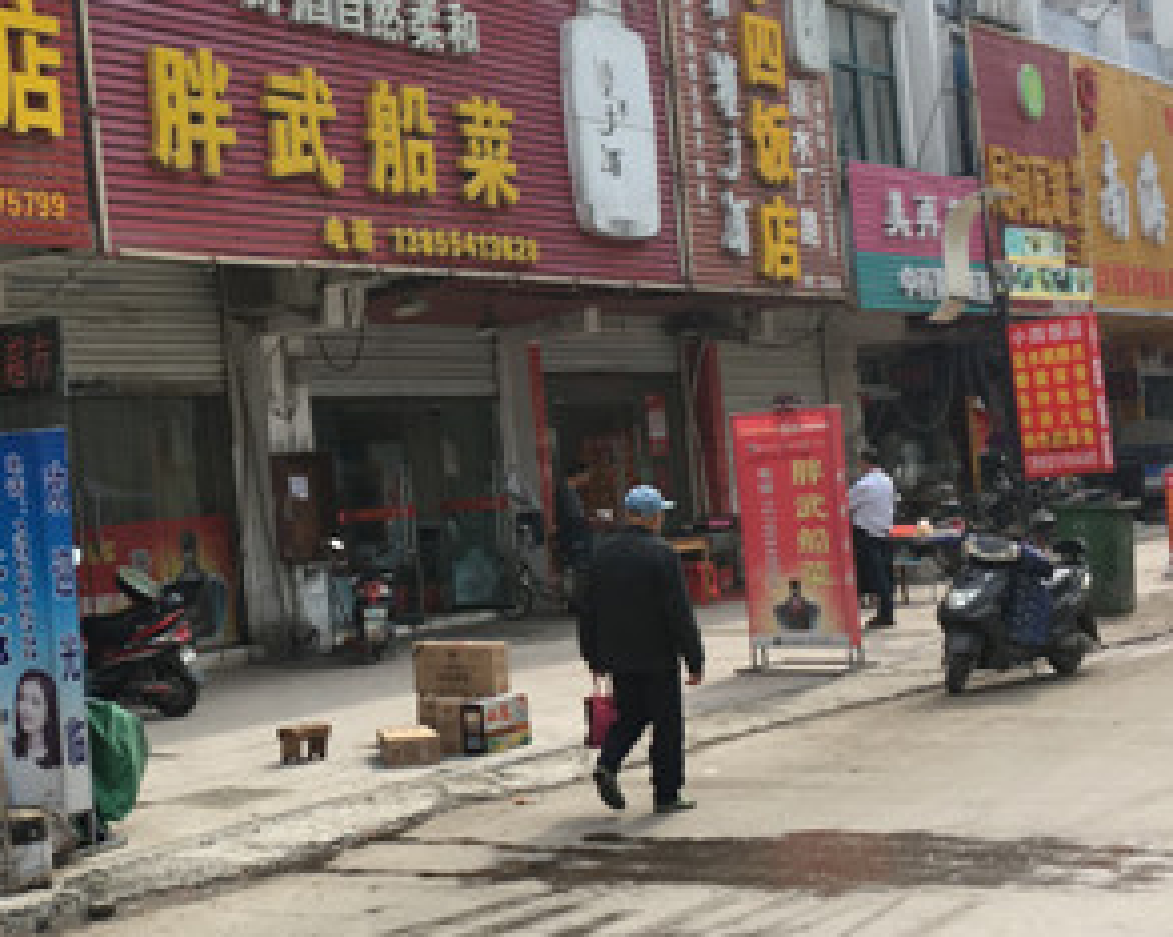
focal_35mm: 58
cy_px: 464
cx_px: 264
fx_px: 2012
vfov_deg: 26.2
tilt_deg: +0.7
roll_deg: +4.2
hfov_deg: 31.8
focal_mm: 4.15
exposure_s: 1/712
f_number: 2.2
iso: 25
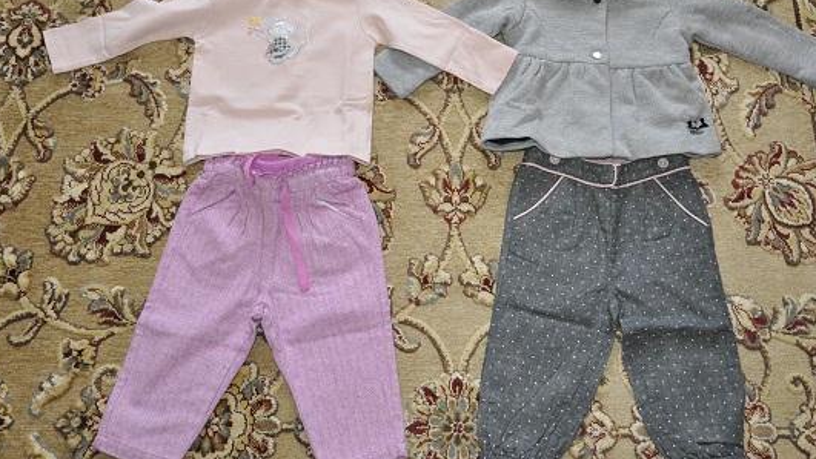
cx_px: 420
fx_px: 844
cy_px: 175
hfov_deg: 51.6
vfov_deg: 30.3
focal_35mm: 39
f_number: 3.8
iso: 800
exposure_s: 1/60
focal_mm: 22
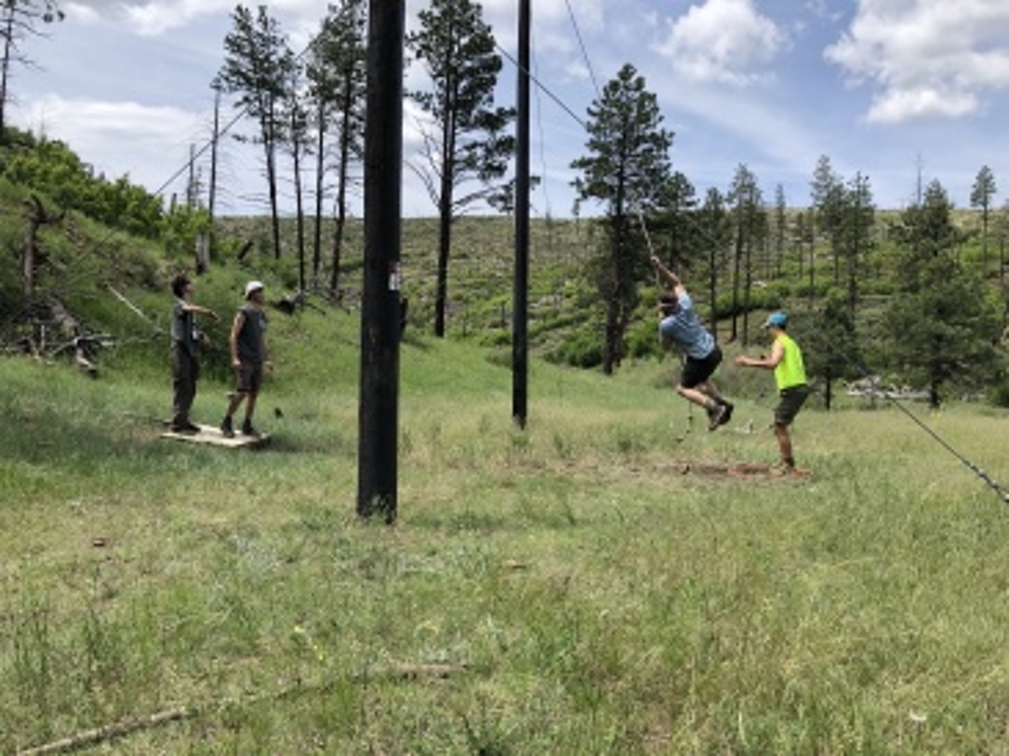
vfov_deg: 49.7
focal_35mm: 28
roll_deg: -2.0
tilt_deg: -4.2
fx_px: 816
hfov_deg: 63.5
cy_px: 378
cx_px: 504
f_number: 1.8
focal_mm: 3.99
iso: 20
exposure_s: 1/1200
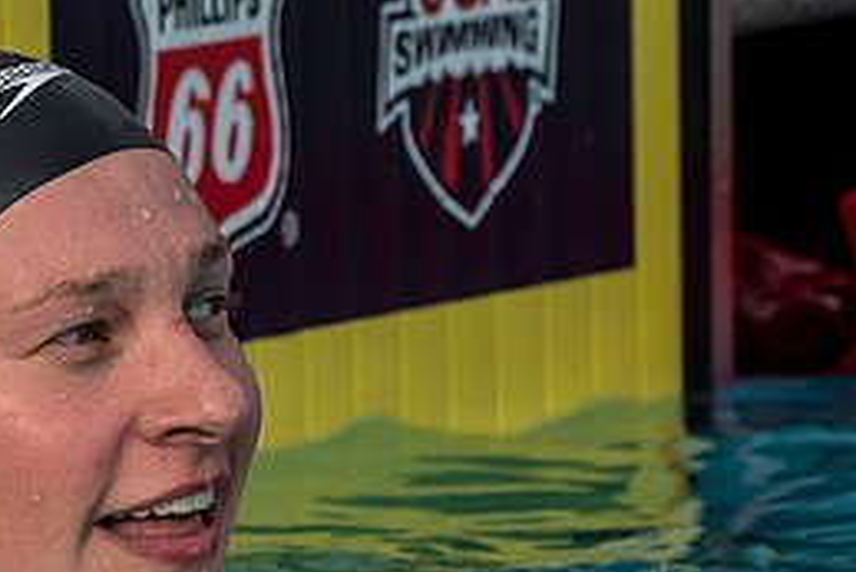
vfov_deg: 0.9
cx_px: 132
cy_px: 462
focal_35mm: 1593
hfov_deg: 1.3
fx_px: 37898
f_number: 5
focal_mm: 200
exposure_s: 1/1000
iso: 320
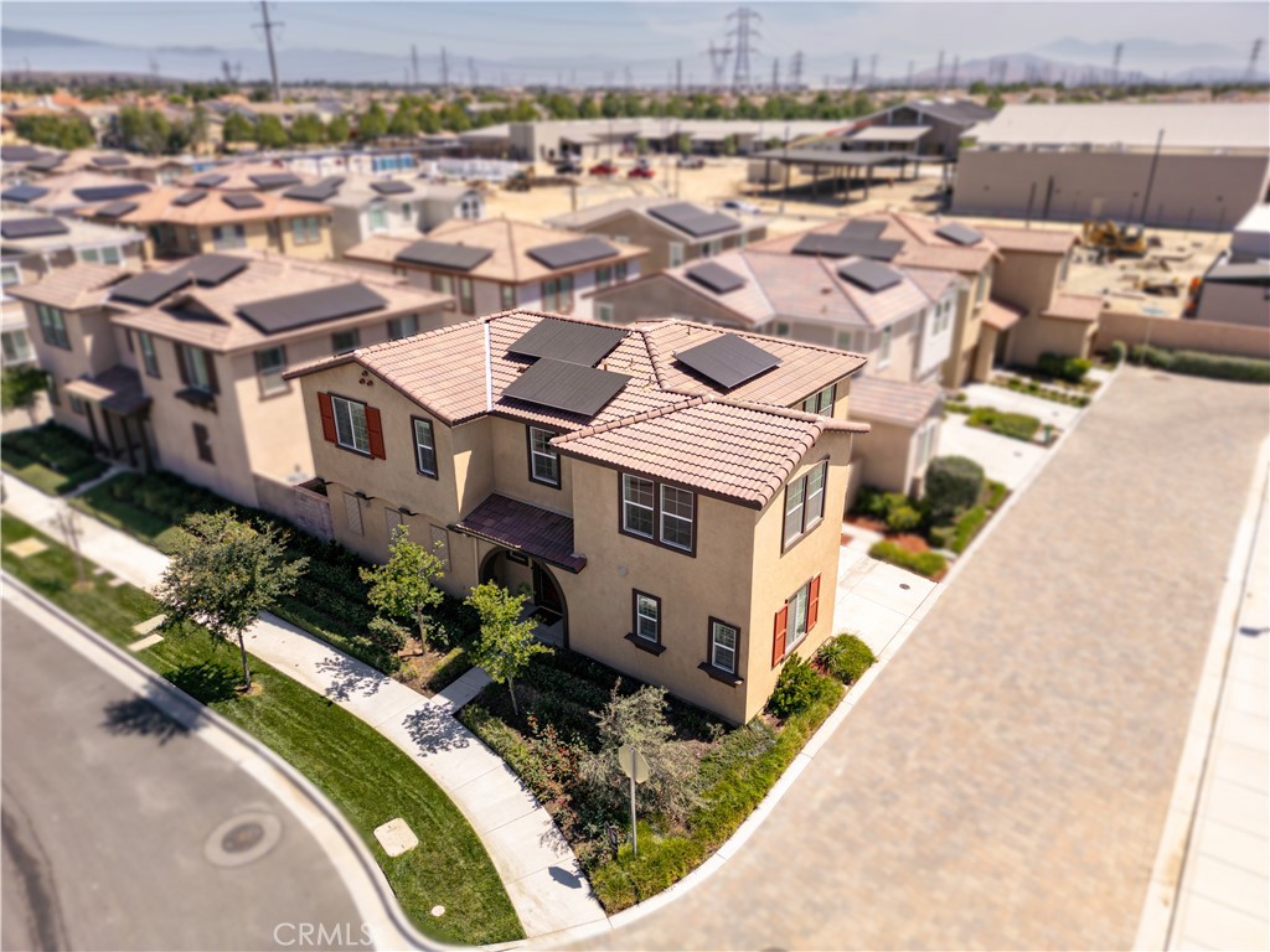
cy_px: 476
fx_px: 881
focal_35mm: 24
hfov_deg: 71.6
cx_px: 635
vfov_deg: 56.8
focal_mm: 6.72
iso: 100
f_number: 1.7
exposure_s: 1/2500
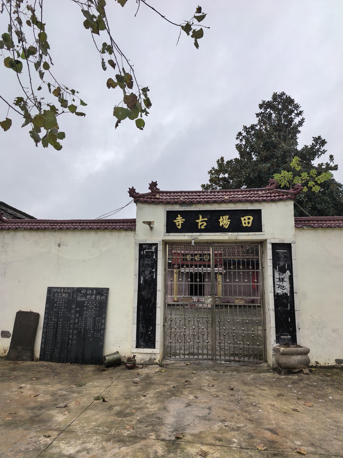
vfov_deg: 71.6
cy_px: 229
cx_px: 172
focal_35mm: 24
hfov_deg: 56.8
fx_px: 317
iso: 50
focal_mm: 6.98
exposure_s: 1/984
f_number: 2
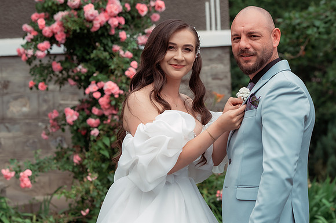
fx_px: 1012
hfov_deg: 18.8
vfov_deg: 12.6
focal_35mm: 109
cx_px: 214
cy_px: 96
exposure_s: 1/800
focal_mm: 85
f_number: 5
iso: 250
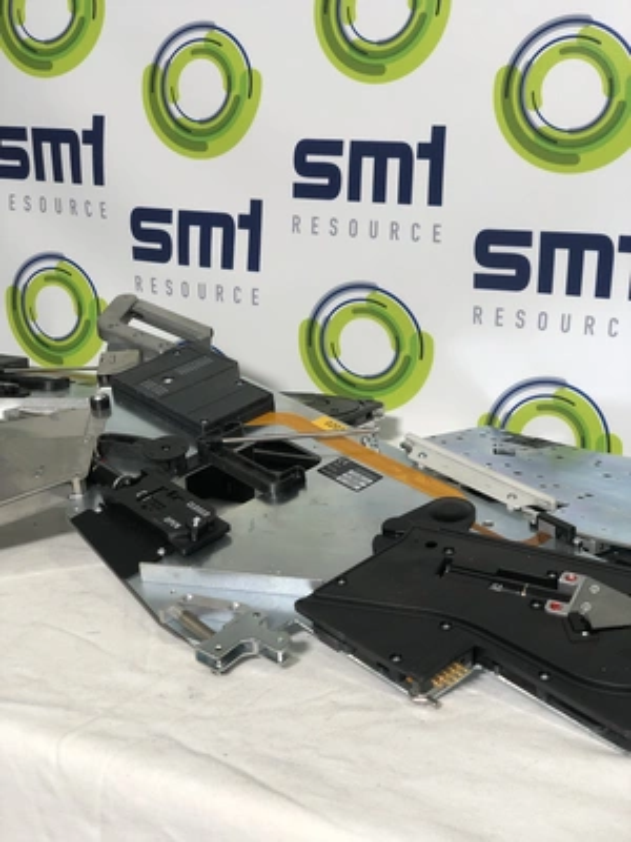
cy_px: 421
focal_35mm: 52
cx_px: 316
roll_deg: -1.8
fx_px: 1264
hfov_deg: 28.0
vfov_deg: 36.8
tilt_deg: -12.0
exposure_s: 1/60
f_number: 2.4
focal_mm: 6
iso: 64
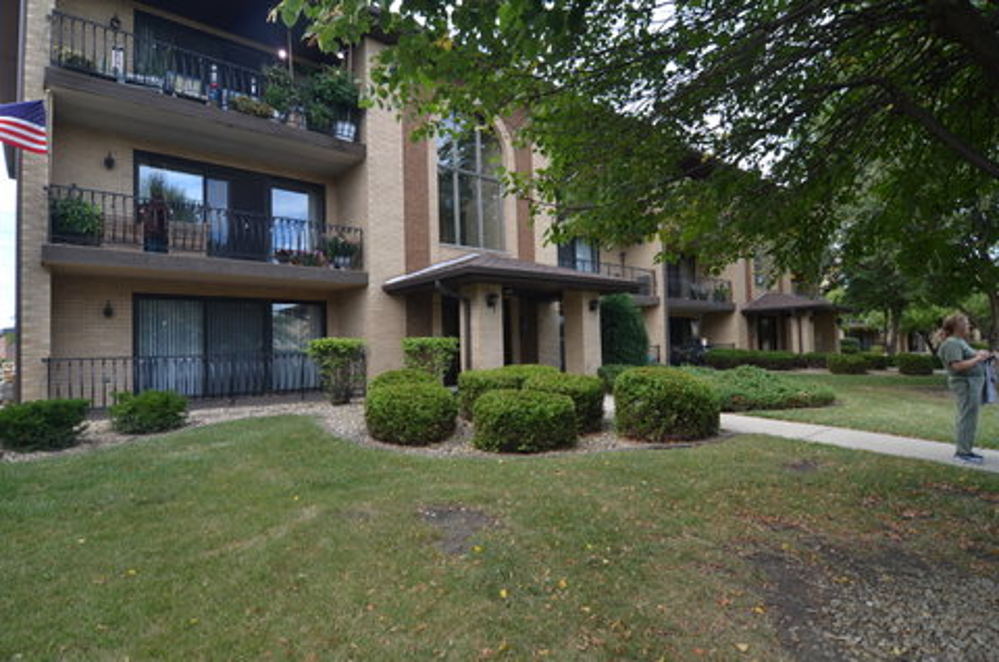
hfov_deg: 90.1
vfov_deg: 67.2
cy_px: 331
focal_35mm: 18
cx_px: 500
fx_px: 499
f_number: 6.3
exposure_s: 1/160
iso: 200
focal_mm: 12
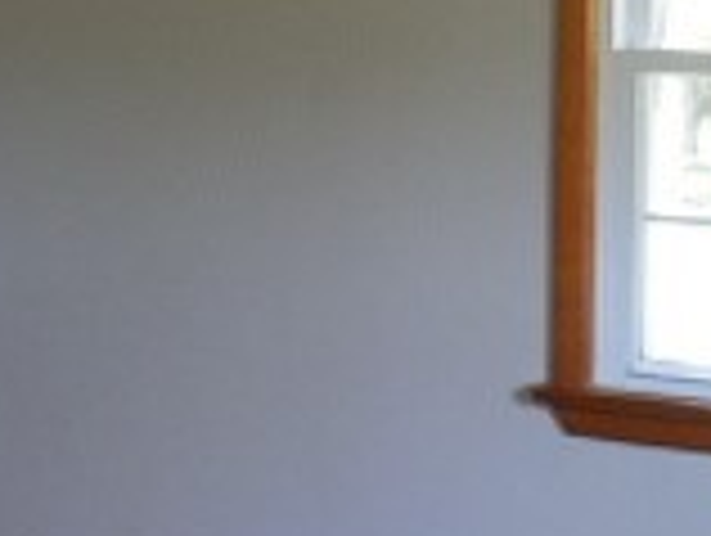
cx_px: 266
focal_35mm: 101
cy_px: 95
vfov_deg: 14.6
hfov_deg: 19.4
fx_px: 2078
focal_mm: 4.5
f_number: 3.1
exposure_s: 1/30
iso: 220
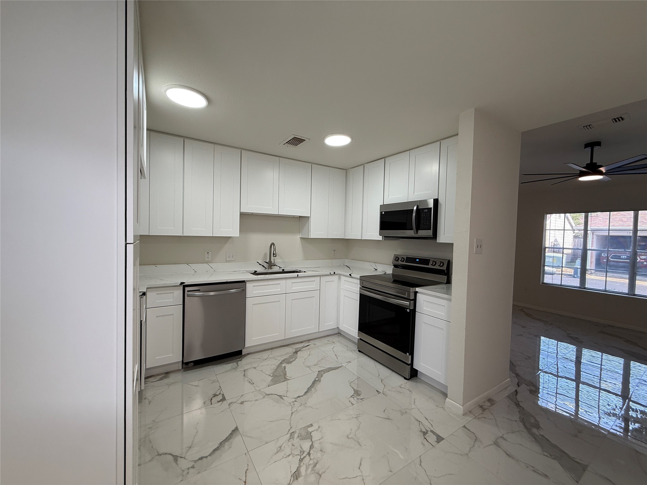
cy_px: 242
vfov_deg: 85.7
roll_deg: -2.7
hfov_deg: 102.1
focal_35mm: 14
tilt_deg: -0.7
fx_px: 262
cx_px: 324
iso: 100
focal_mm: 2.22
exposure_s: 1/120
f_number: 2.2
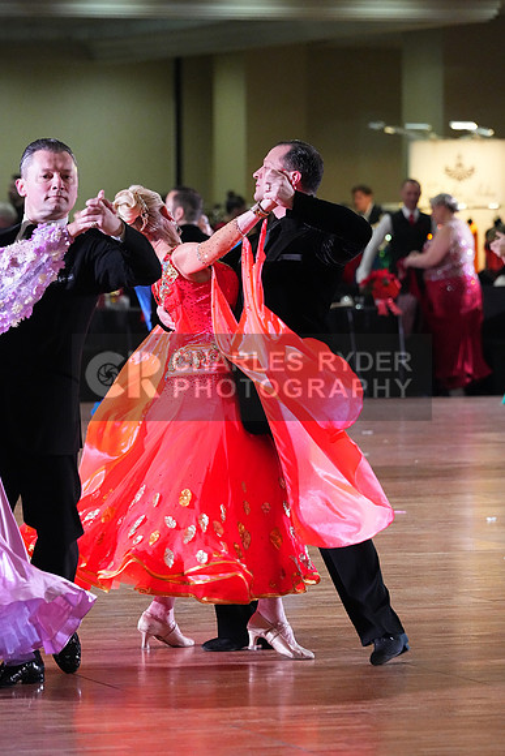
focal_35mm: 200
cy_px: 378
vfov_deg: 10.3
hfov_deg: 6.9
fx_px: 4205
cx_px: 252
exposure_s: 1/400
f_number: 5.6
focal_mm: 200
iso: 10000
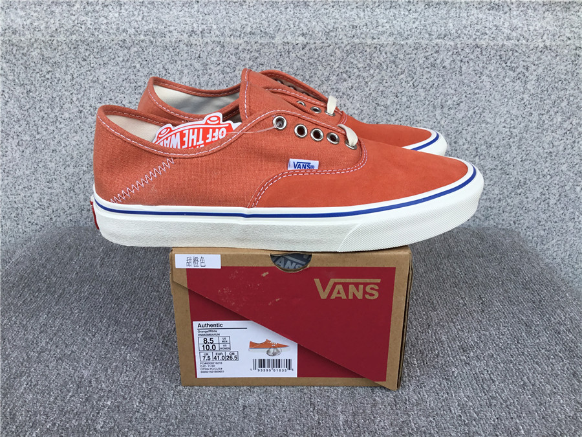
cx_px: 291
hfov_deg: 58.4
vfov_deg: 45.4
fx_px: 521
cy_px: 218
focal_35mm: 31
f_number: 2.4
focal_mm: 3.3
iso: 25
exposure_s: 1/330
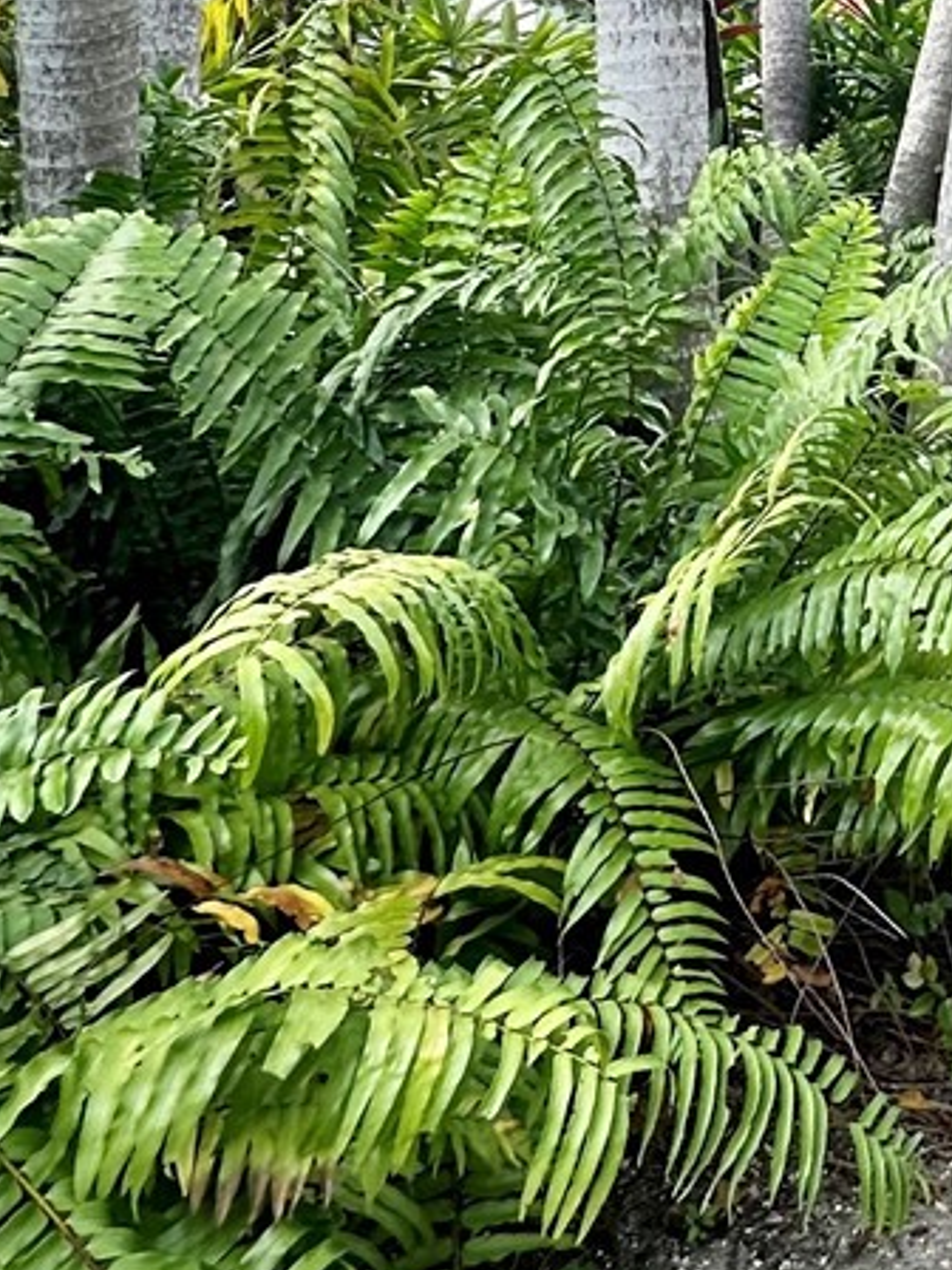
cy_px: -187
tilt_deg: +9.8
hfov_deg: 24.3
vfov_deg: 32.6
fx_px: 1833
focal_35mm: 50
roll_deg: +3.4
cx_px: 1329
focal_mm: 2.22
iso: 80
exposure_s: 1/99
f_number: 2.2
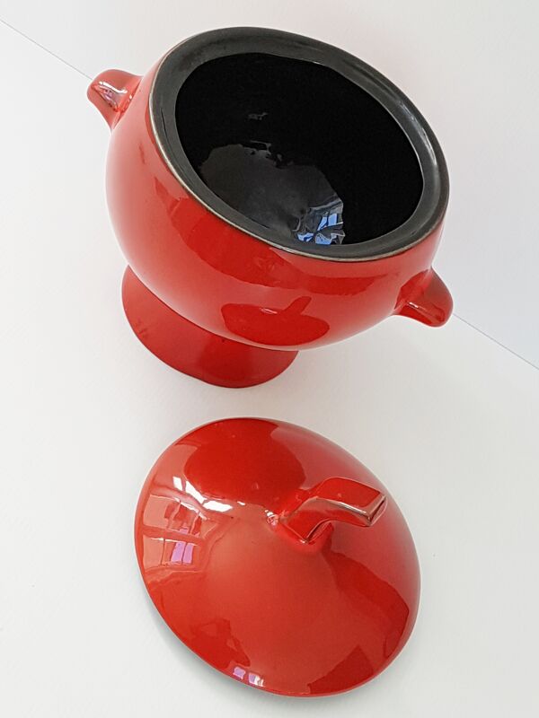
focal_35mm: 26
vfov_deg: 67.3
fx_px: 540
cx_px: 270
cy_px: 359
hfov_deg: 53.1
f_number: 1.7
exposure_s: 1/186
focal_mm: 4.2
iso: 50
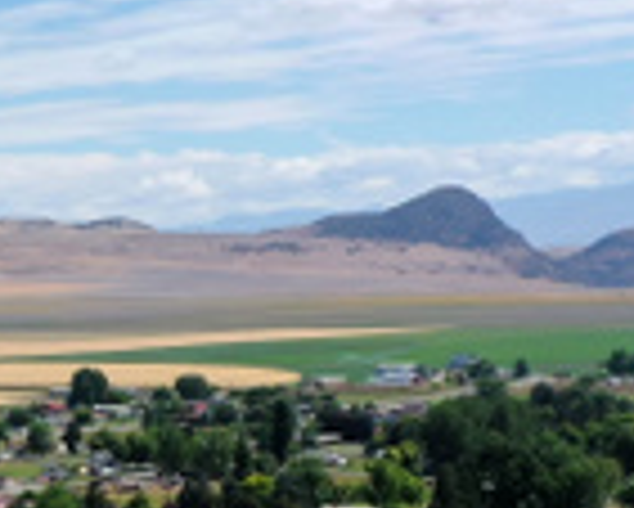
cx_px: -526
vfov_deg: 12.5
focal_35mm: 119
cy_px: 677
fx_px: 2234
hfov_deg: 14.2
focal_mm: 10.26
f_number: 6.3
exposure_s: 1/640
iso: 100
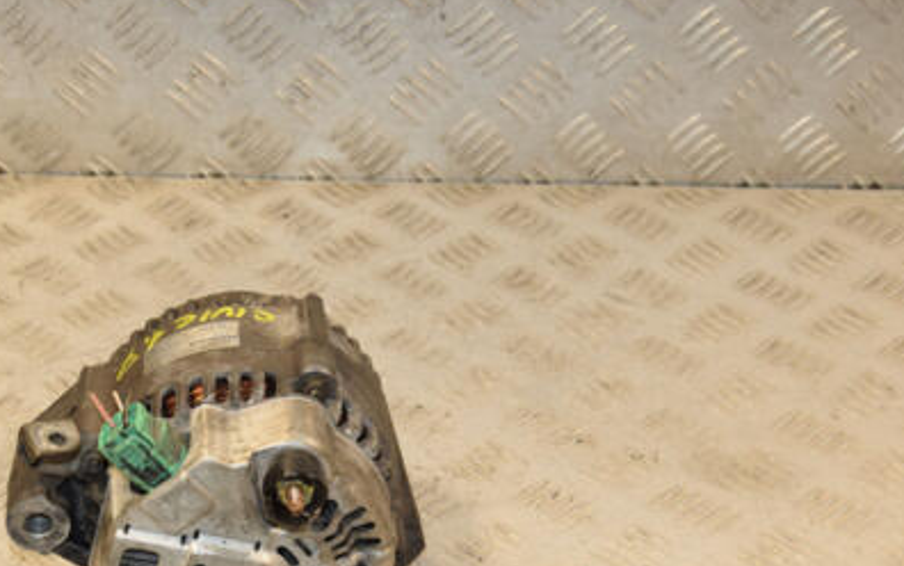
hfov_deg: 23.5
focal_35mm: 88
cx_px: 363
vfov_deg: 14.8
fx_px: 2169
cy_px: 390
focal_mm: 38
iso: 800
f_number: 7.1
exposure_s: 1/200
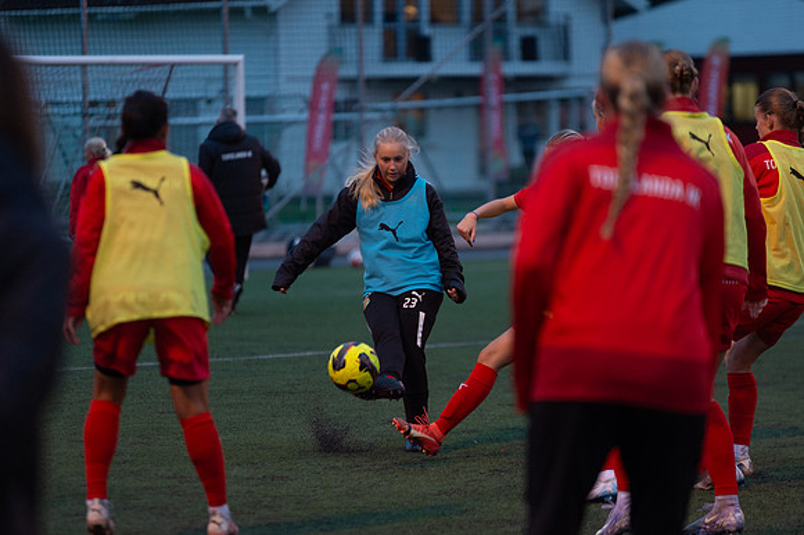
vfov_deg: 6.6
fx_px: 4612
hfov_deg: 10.0
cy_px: 268
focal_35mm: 207
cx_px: 402
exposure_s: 1/640
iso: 2000
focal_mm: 200
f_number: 3.5
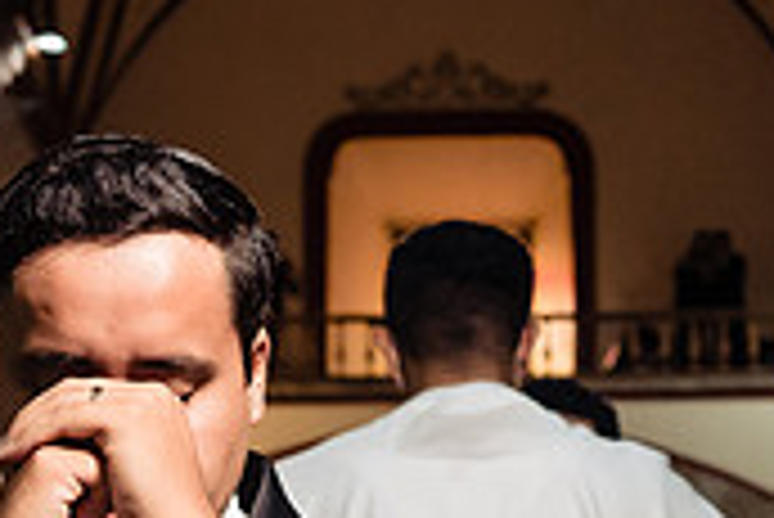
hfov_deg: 12.3
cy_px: 388
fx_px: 3593
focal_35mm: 167
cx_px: 464
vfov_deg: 8.2
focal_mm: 45
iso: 2000
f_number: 4.5
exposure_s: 1/100
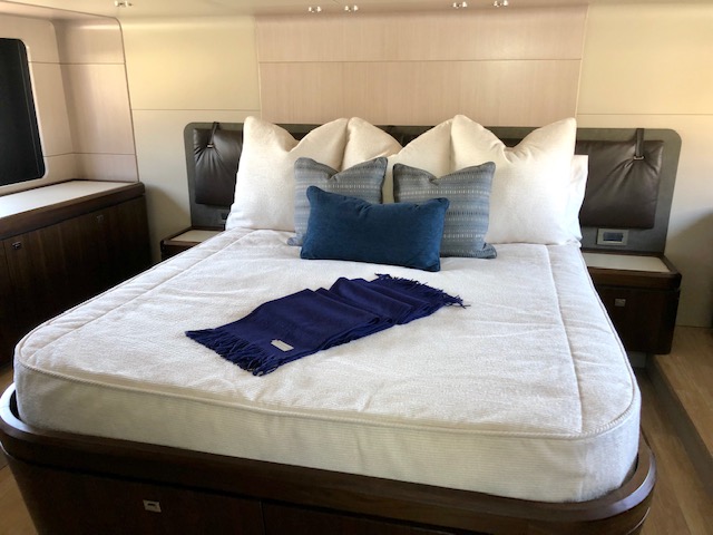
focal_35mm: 28
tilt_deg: -18.5
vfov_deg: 49.7
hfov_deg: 63.4
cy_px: 268
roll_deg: +1.3
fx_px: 577
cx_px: 356
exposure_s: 1/15
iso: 40
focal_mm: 4
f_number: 1.8
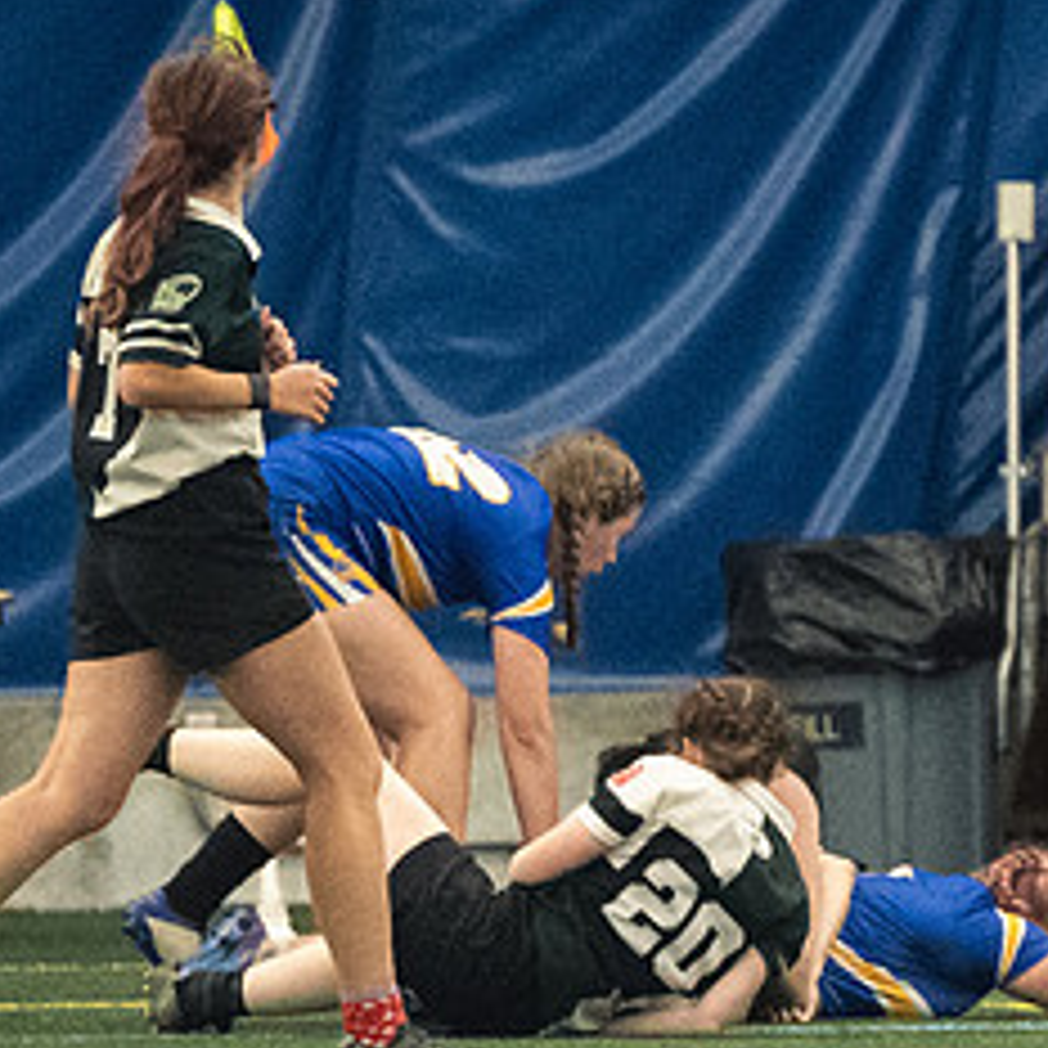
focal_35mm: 1042
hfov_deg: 1.7
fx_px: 35691
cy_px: 1241
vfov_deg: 1.7
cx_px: 1577
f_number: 2.8
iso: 10000
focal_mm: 200
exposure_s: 1/500
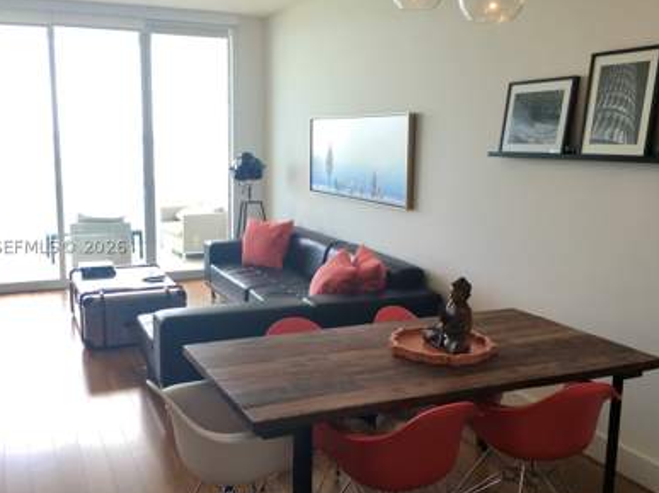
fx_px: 685
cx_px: 283
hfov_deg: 51.2
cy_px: 246
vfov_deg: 39.6
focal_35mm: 36
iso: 25
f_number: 2.2
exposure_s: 1/60
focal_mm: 4.15
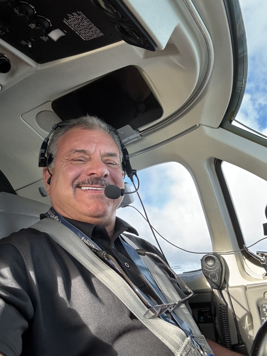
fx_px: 309
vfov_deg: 60.0
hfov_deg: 46.8
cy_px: 178
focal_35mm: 30
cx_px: 134
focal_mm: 2.69
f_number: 1.9
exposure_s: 1/121
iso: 40
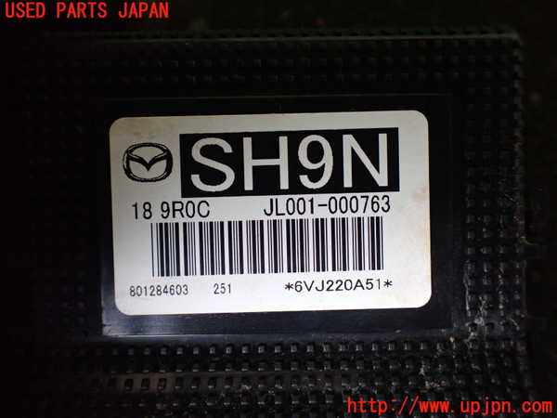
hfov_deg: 60.0
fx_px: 483
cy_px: 209
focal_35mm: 30
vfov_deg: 46.8
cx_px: 278
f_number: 2.3
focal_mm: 5.4
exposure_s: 1/100
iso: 800
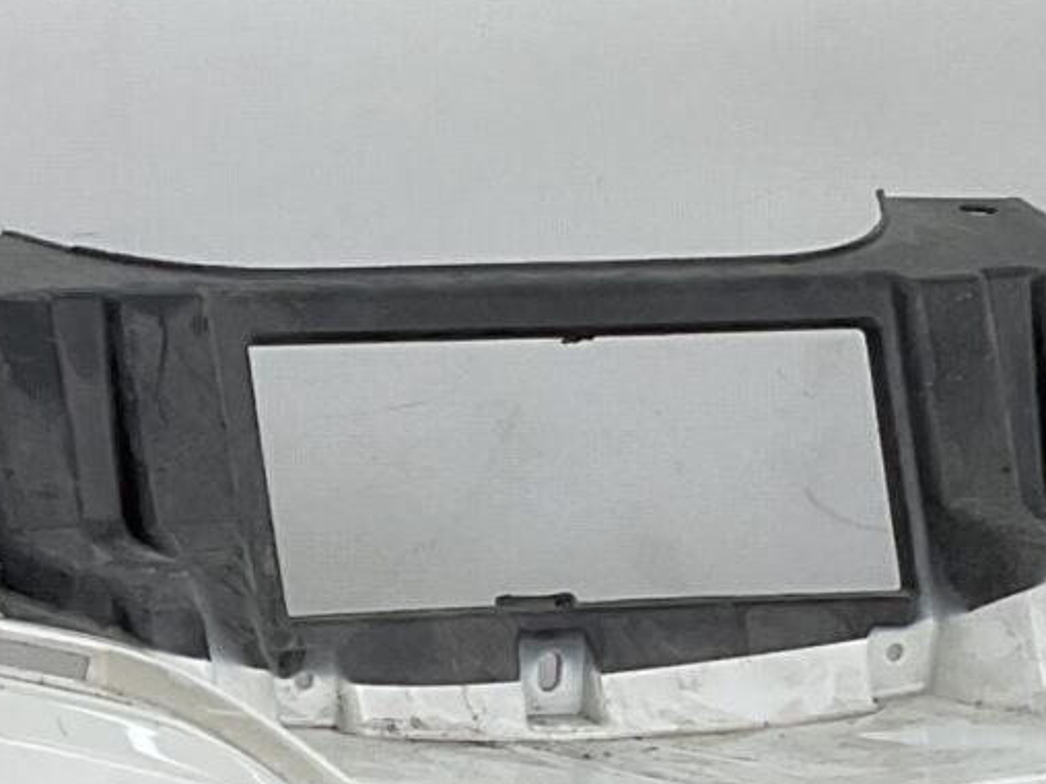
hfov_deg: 13.3
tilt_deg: -11.6
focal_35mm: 146
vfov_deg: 10.0
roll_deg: +0.3
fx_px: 4412
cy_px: 877
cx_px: -23
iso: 16
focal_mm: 3
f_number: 1.8
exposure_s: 1/222
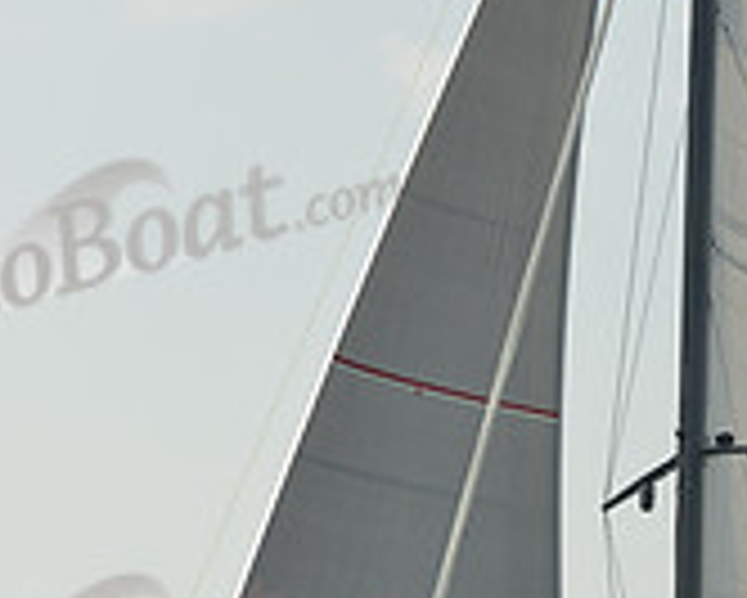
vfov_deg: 6.7
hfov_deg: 8.4
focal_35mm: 229
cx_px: 639
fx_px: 5066
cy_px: 839
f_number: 8
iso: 320
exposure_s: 1/1250
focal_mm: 70
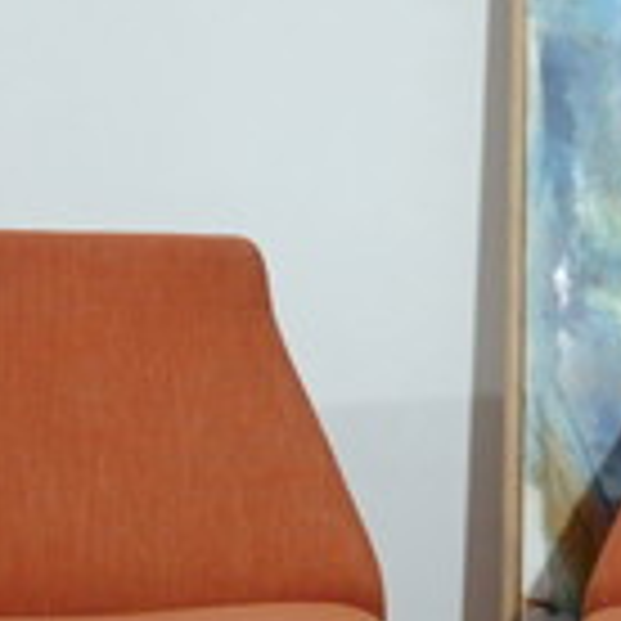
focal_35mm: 92
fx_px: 1867
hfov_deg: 18.8
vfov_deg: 18.6
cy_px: 526
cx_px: 464
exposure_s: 1/33.3
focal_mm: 4.74
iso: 284
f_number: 1.79
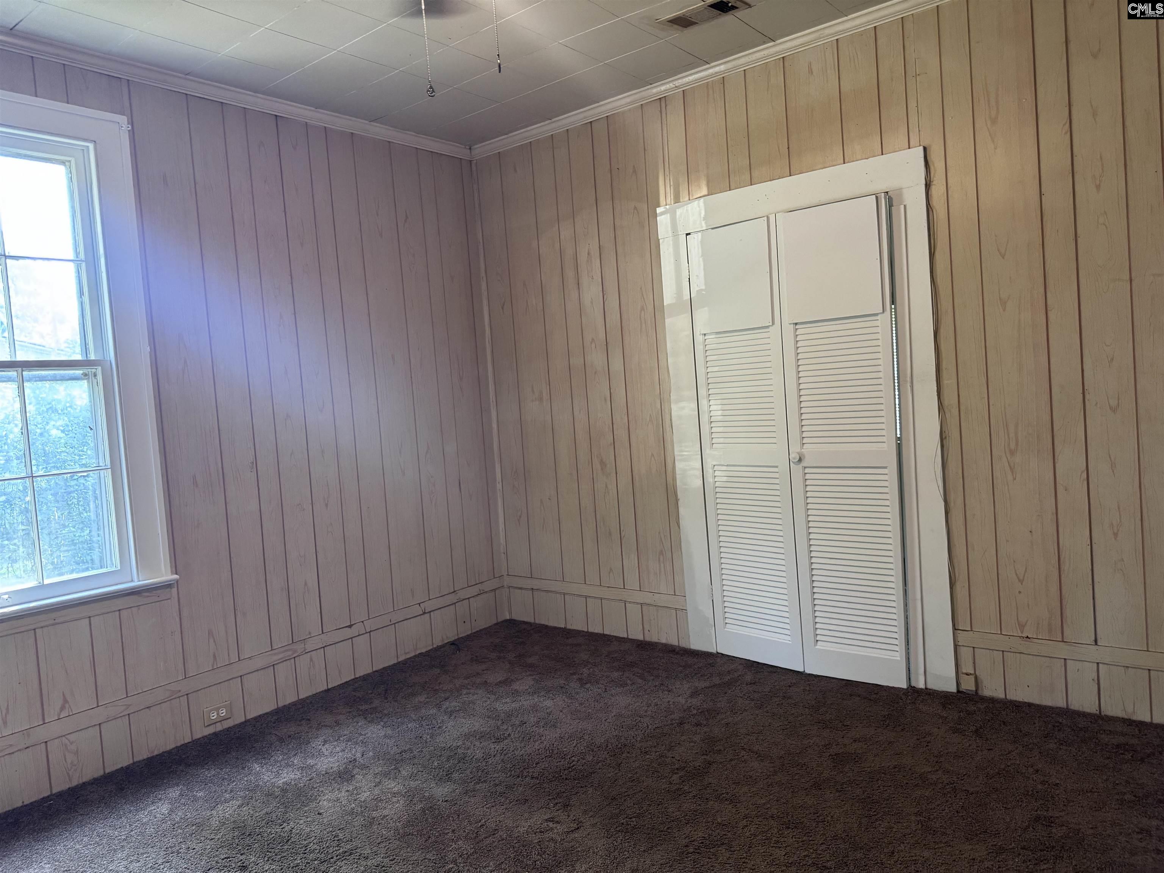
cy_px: 436
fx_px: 807
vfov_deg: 56.8
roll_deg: +3.8
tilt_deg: -1.4
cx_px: 582
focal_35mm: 24
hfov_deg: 71.6
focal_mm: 6.76
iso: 400
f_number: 1.78
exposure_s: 1/60
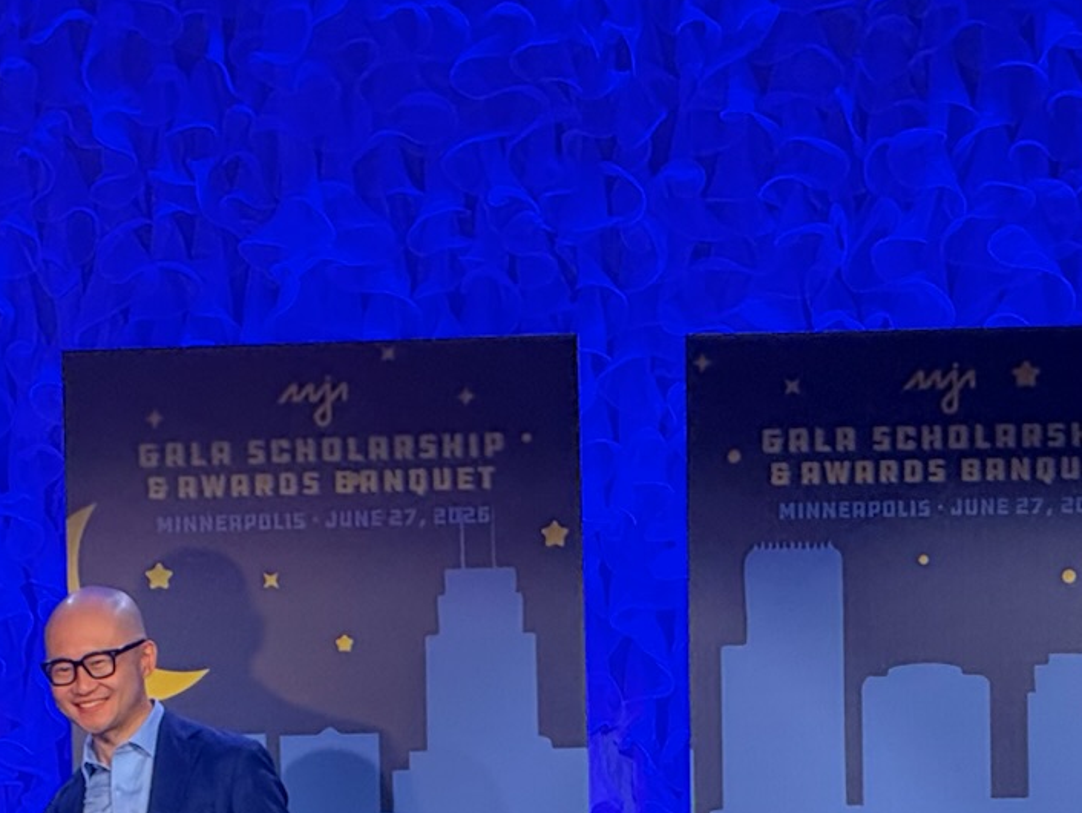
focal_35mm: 348
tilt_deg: +1.3
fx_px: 10881
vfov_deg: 4.3
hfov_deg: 5.7
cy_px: 873
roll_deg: +1.7
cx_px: -178
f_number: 2.8
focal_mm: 15.66
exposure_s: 1/67
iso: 250
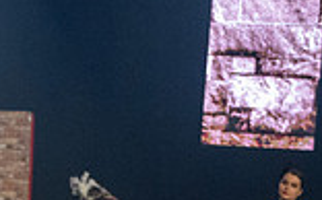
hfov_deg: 10.6
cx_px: -204
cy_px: 300
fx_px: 1656
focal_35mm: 189
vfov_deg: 6.8
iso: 4500
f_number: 2.8
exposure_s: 1/200
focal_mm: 40
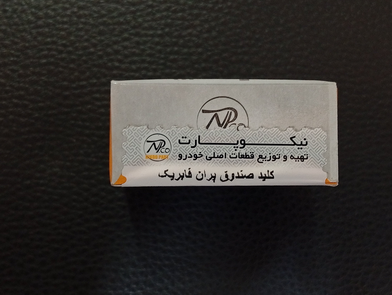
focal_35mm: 52
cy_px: 148
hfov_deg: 36.8
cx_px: 196
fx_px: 590
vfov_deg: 28.1
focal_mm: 3.96
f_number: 1.8
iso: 554
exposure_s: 1/20
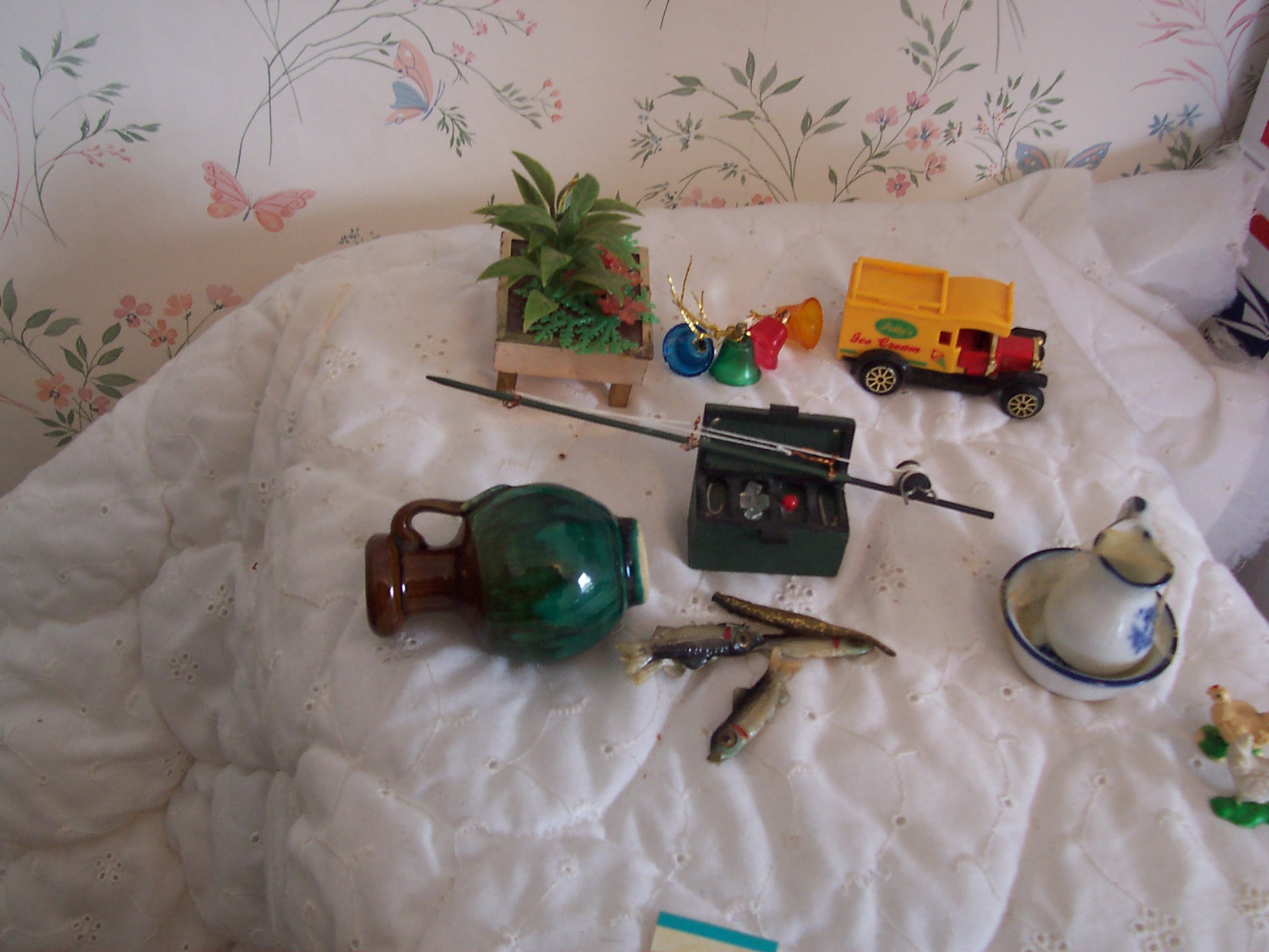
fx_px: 1356
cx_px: 634
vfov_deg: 38.7
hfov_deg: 50.1
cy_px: 476
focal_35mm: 37
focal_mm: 5.6
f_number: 2.8
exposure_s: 1/30
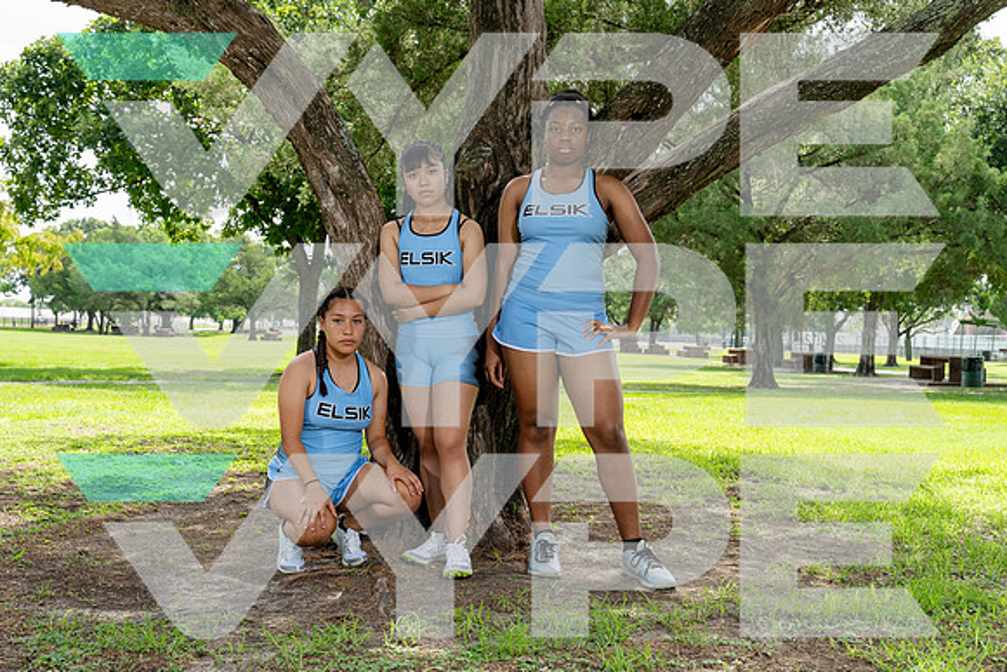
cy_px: 336
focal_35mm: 41
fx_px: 1147
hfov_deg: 47.4
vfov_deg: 32.6
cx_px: 504
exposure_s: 1/250
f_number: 6.3
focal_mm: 41
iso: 250
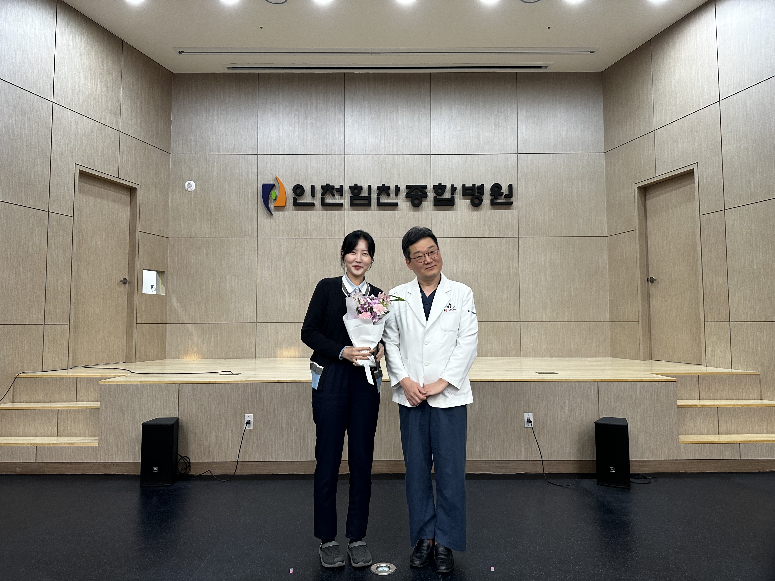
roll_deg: +0.2
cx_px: 388
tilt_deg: +4.0
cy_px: 290
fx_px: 537
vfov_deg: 56.8
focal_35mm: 24
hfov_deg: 71.6
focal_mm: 6.86
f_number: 1.78
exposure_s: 1/60
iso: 200
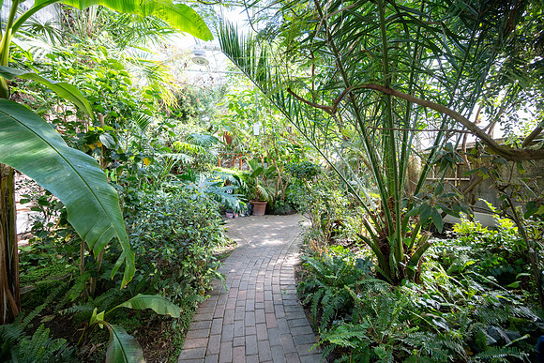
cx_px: 272
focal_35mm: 14
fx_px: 212
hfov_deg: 104.2
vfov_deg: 81.2
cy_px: 182
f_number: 4
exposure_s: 1/160
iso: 320
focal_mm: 14
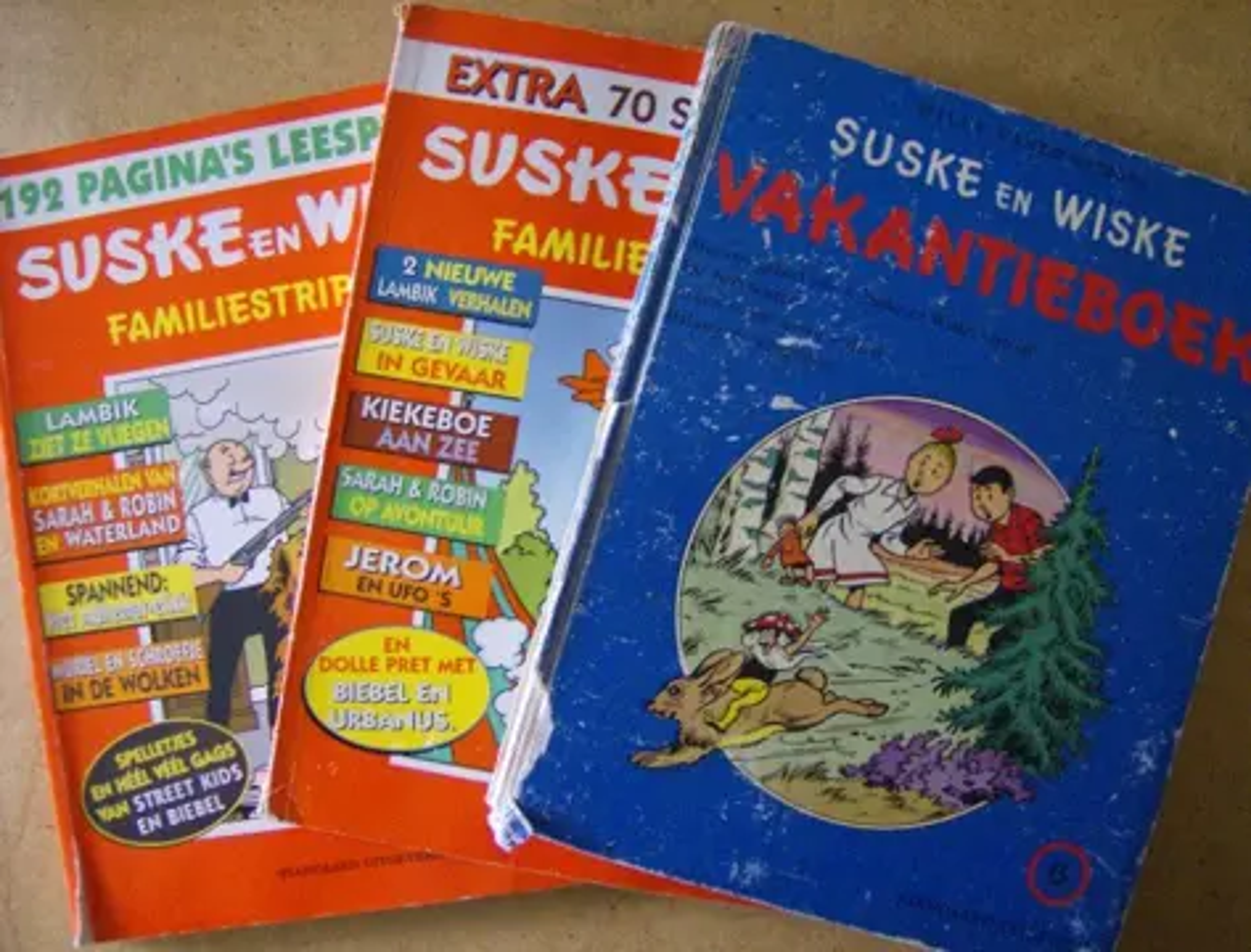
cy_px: 476
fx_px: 1308
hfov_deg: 51.1
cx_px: 626
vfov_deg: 40.0
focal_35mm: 36
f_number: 2.8
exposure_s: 1/34.5
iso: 200
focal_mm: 6
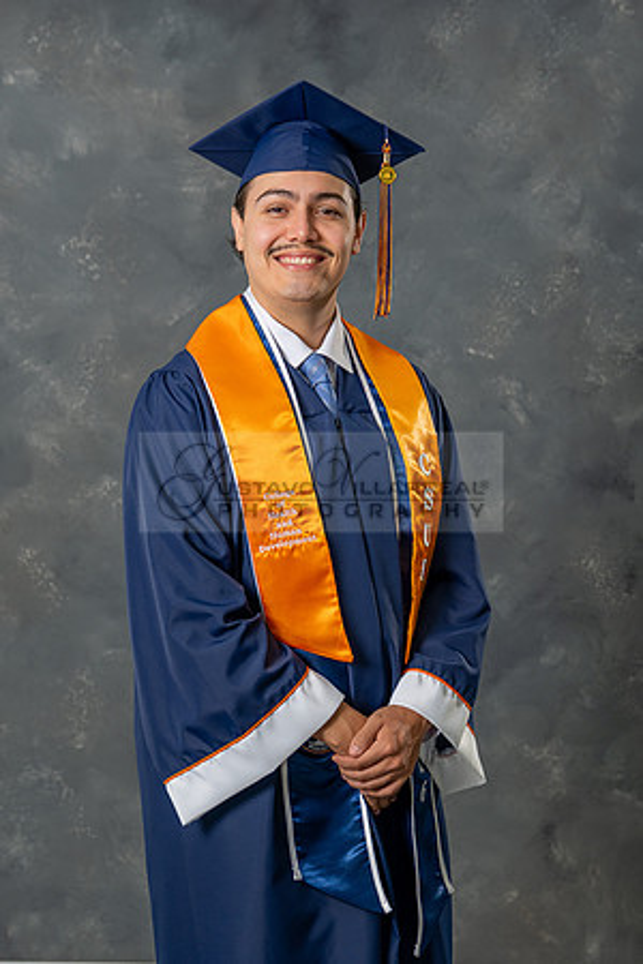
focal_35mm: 79
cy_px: 485
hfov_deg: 17.3
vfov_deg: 25.7
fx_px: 2113
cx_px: 309
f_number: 3.5
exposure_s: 1/200
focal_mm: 48
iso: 200
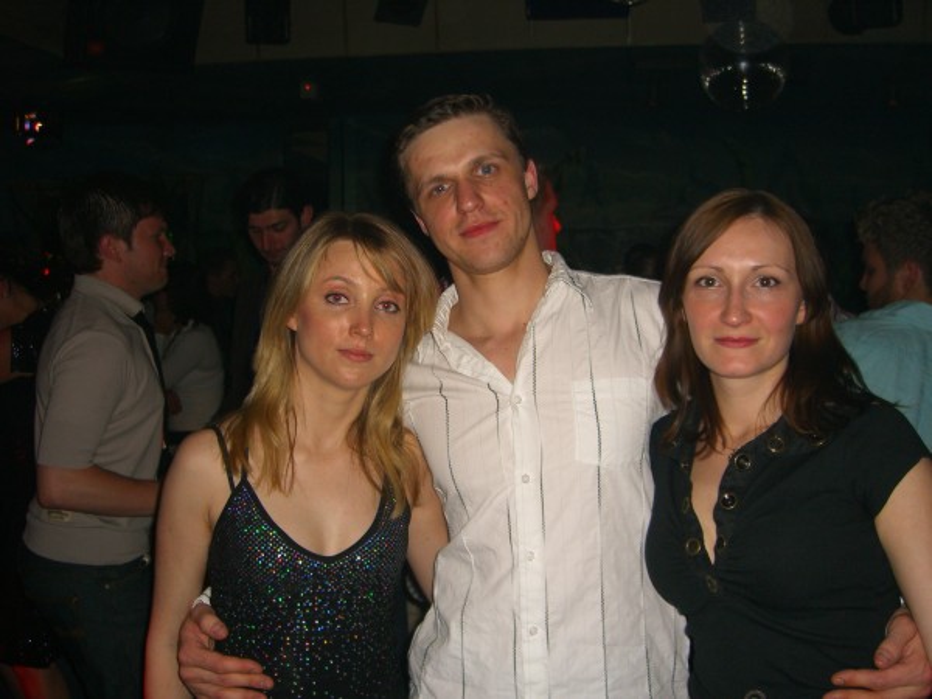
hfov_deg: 49.0
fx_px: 1023
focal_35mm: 38
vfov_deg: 37.7
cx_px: 466
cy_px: 350
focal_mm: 7.9
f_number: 2.8
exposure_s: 1/60
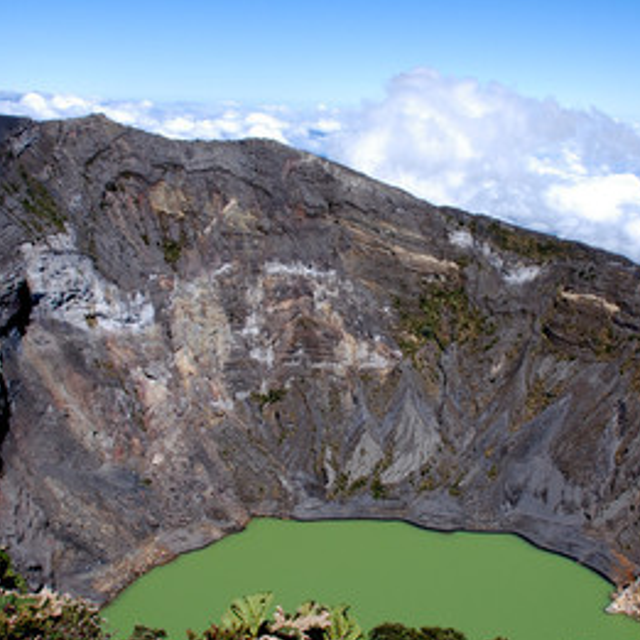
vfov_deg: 38.3
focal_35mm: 44
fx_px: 920
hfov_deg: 38.2
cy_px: 349
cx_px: 383
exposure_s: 1/250
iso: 100
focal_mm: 20
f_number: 8
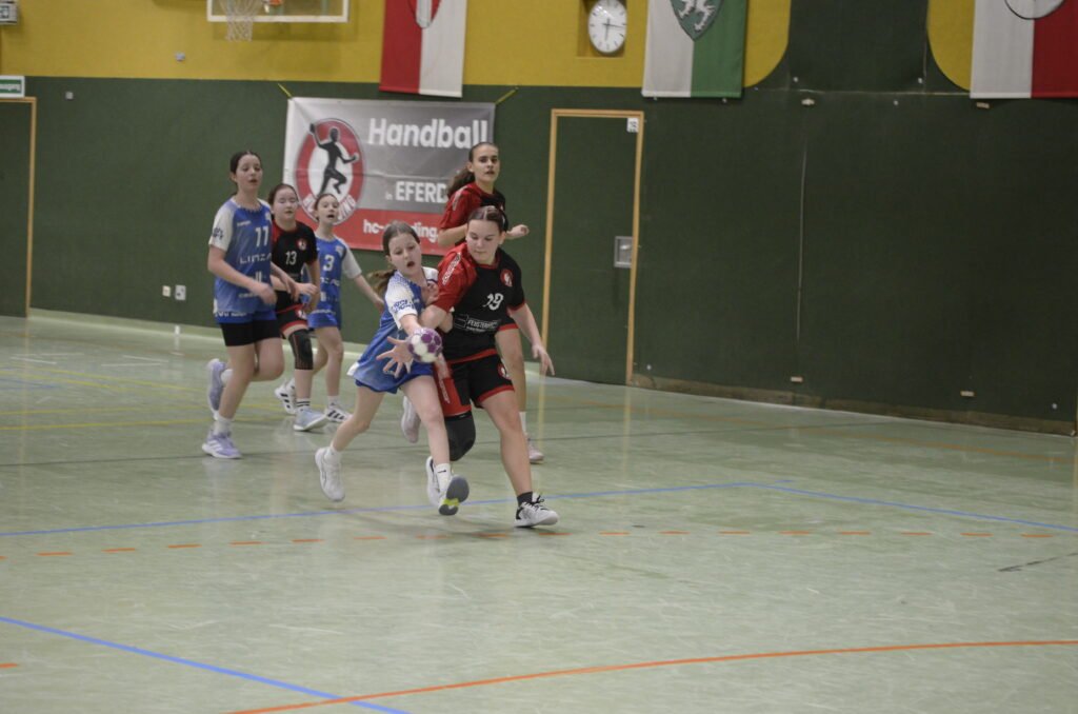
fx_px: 2779
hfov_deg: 22.0
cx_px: 539
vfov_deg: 14.6
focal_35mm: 93
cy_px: 357
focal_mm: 62
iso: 1600
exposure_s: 1/160
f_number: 4.2
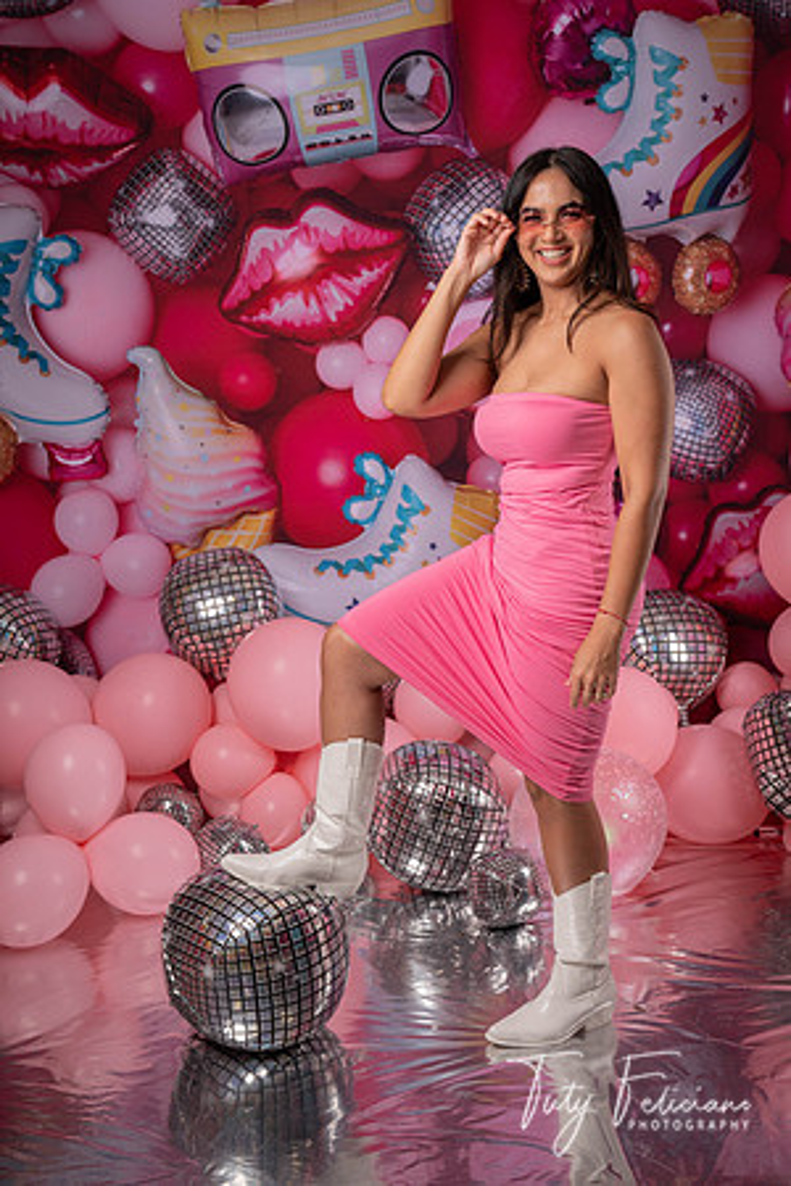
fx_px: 1516
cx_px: 396
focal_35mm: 46
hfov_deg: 29.2
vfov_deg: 42.7
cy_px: 593
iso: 250
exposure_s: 1/125
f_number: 6.3
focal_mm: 46
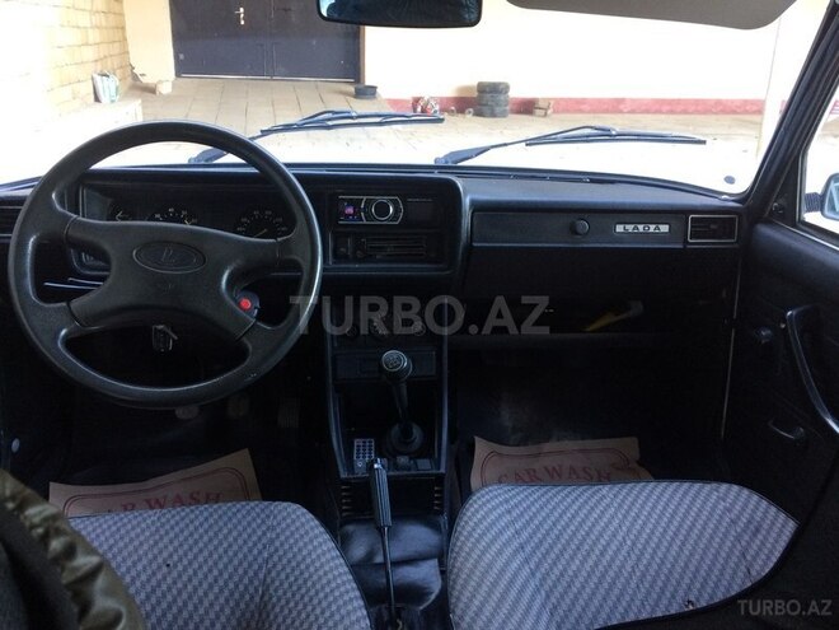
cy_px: 315
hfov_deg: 61.7
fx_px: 703
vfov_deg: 48.2
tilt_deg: -20.0
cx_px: 420
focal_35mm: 29
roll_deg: -2.4
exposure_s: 1/33
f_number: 2.2
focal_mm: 4.15
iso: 160
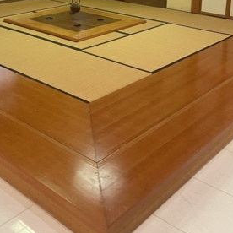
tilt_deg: -9.5
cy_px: -9
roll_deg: -1.6
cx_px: 67
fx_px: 381
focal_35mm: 50
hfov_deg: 33.5
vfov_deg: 31.1
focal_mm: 4.2
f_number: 1.6
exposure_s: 1/50
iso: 64
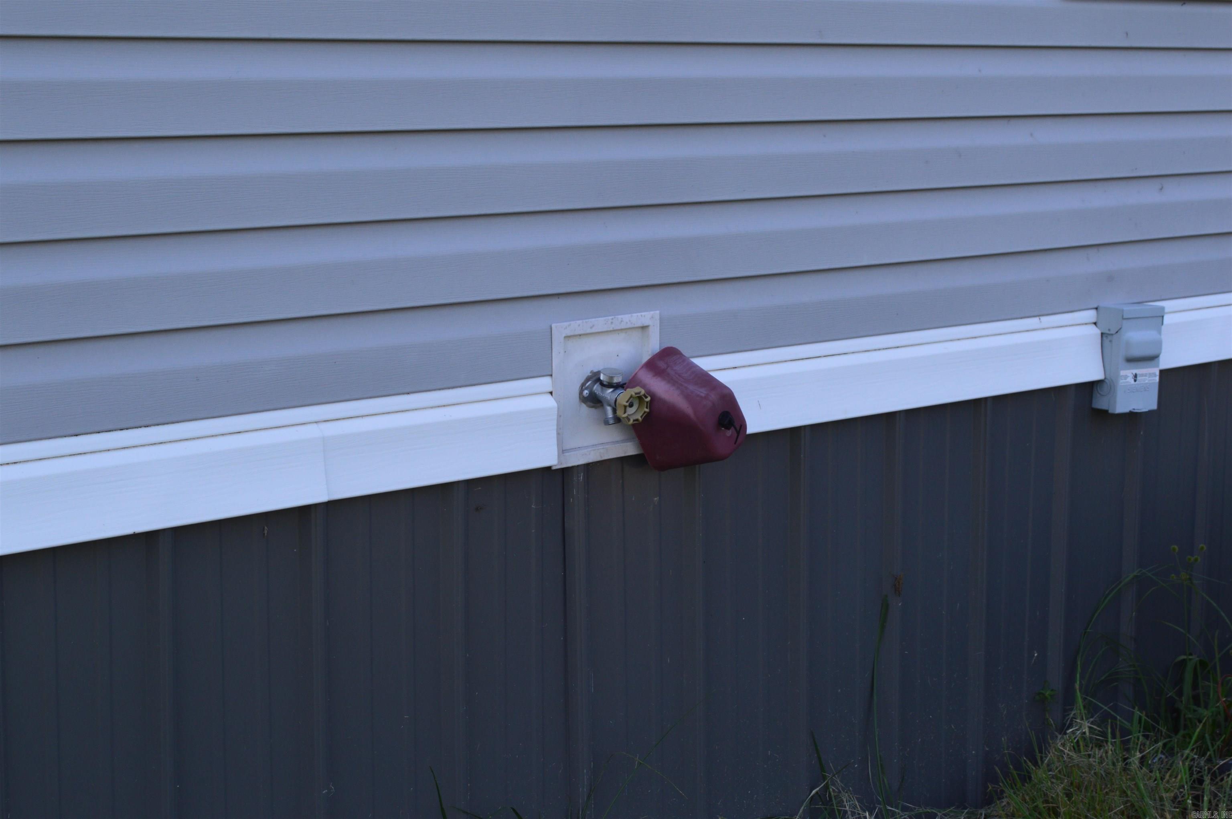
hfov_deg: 33.4
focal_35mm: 60
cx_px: 616
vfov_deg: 22.6
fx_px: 2051
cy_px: 410
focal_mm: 40
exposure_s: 1/160
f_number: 9
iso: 400
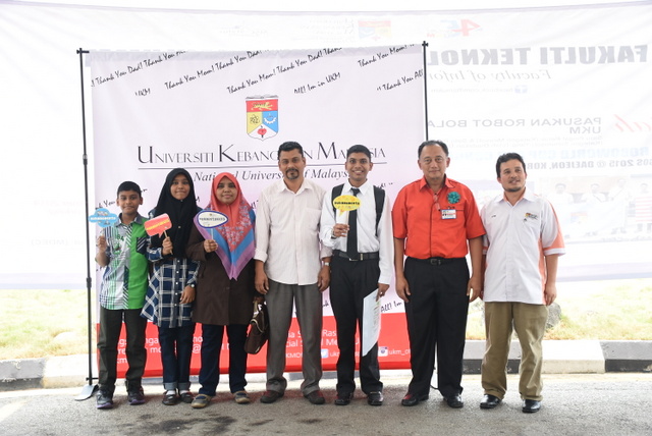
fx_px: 816
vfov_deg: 29.9
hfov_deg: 43.6
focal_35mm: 45
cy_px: 218
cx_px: 326
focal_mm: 30
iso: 320
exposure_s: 1/160
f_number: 4
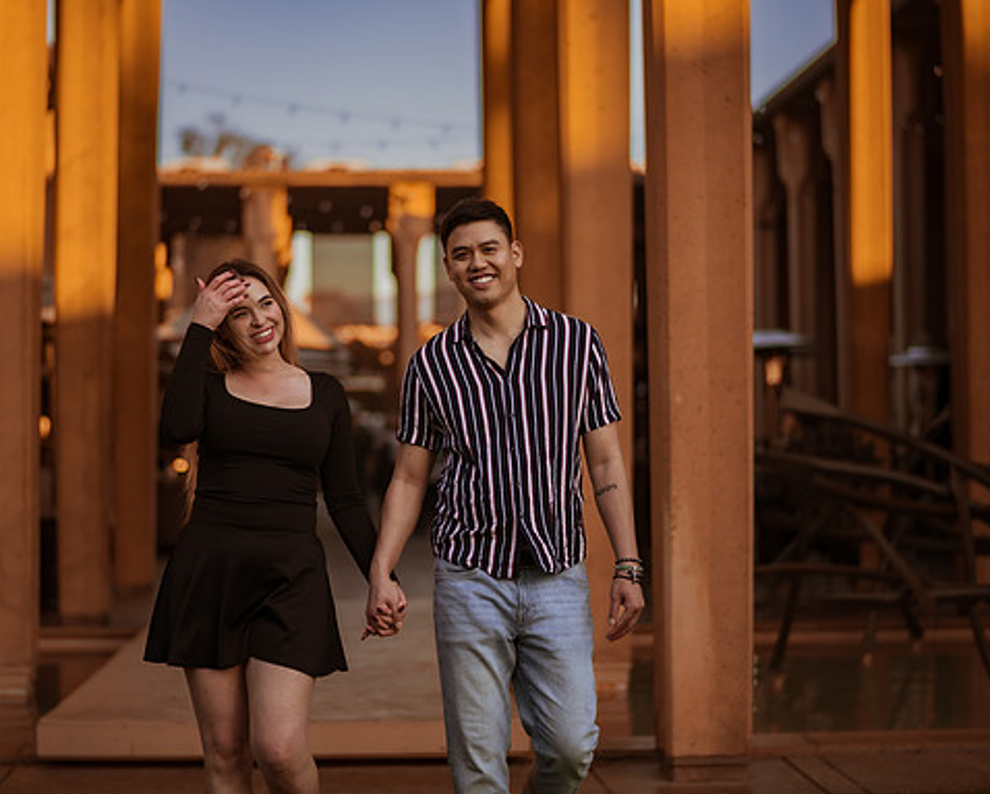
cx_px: 462
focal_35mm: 66
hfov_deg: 28.7
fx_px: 1935
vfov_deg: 23.2
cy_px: 395
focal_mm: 58
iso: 100
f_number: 1.4
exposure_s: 1/800
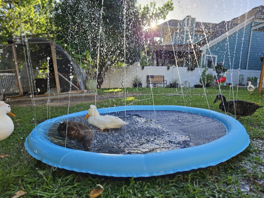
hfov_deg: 71.6
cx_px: 129
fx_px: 183
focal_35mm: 24
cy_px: 99
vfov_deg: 56.8
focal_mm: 5.4
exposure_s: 1/417
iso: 25
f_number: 1.8
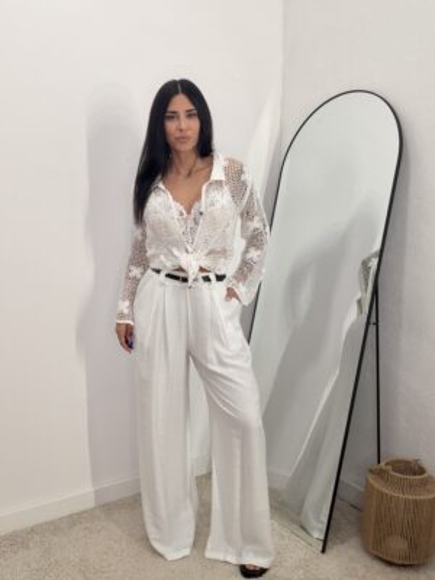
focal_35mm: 30
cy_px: 290
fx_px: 503
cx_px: 218
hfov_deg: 46.8
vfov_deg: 60.0
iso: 50
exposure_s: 1/82
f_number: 1.9
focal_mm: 2.71
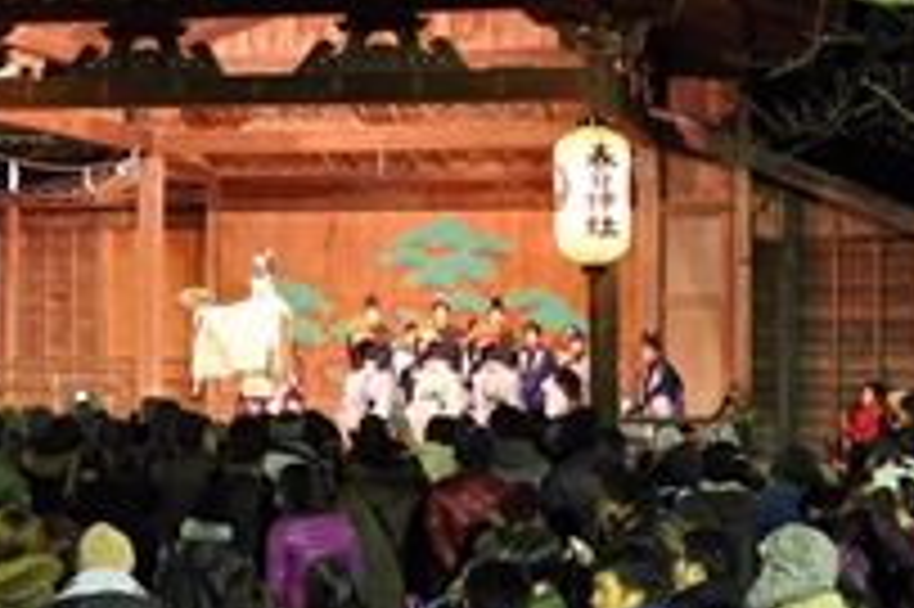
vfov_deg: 18.6
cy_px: 234
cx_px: 252
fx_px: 1852
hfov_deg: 27.4
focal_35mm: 73
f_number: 3.8
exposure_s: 1/6
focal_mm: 22
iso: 320
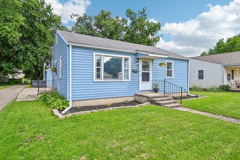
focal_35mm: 20
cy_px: 80
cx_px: 120
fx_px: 133
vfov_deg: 61.9
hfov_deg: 84.0
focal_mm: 20
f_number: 4
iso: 400
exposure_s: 1/1500
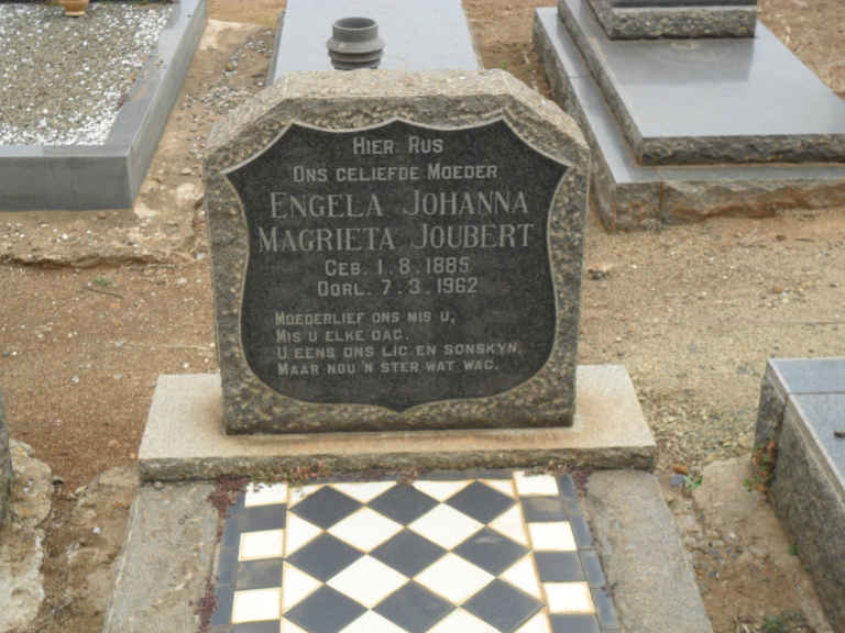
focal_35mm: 52
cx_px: 422
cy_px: 316
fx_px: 1269
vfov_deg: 28.0
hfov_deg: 36.8
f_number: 5
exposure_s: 1/180
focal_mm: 9.3
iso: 100
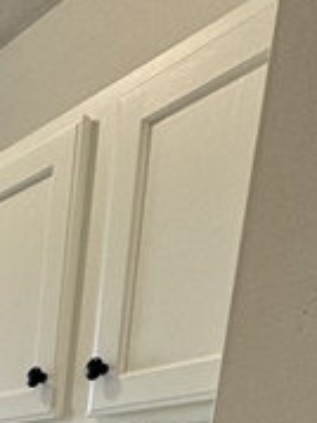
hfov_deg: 17.8
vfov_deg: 23.5
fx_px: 733
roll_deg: -0.9
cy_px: 683
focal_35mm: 60
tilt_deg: -12.8
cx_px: -303
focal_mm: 2.22
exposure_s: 1/120
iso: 64
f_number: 2.2
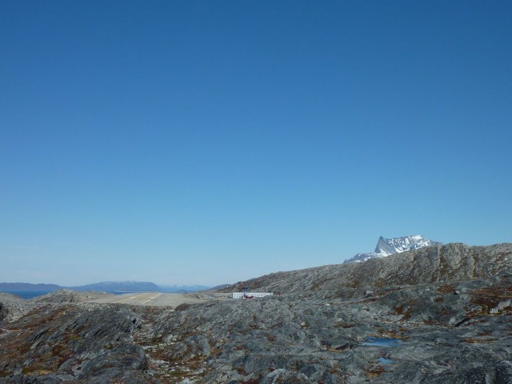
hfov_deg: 39.7
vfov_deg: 30.3
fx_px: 710
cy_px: 192
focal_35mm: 48
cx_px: 256
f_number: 5.6
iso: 80
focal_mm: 7.9
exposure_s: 1/640
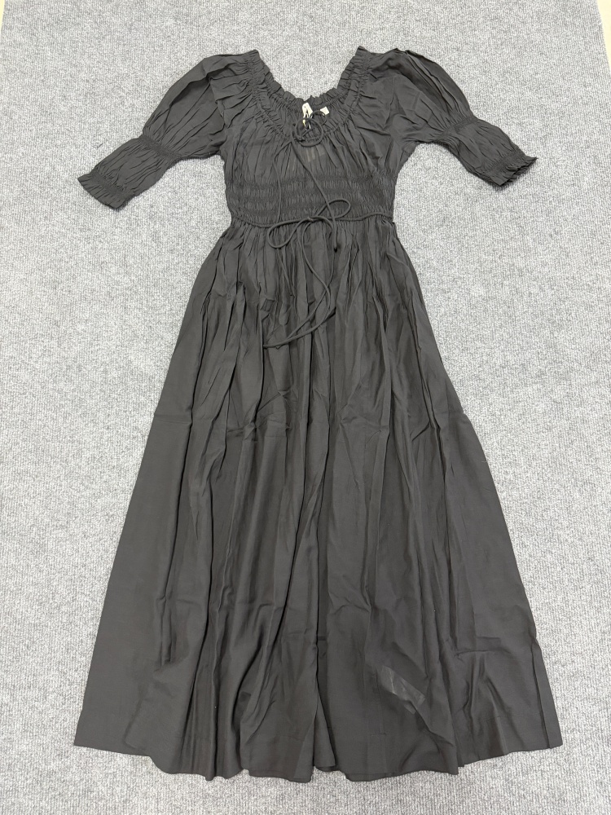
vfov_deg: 71.6
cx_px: 306
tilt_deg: -76.9
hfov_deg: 56.8
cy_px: 408
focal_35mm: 24
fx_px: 565
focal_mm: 6.76
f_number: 1.78
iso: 640
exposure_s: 1/50
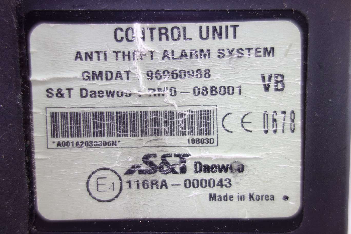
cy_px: 117
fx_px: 273
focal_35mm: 28
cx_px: 176
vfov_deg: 46.4
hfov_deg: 65.5
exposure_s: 1/60
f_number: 1.8
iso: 125
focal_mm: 10.4
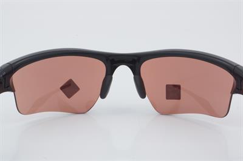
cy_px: 80
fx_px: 556
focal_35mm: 82
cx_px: 122
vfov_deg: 16.5
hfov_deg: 24.6
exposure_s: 1/3
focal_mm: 55
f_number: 32
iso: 100
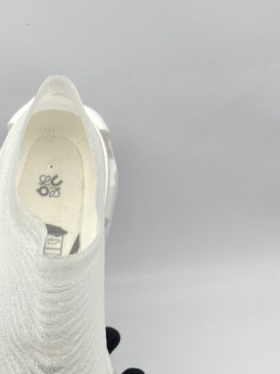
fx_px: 539
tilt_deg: -45.0
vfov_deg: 35.9
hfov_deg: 28.4
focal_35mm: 50
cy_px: 336
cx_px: 48
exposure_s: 1/169
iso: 40
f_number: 1.5
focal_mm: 5.7
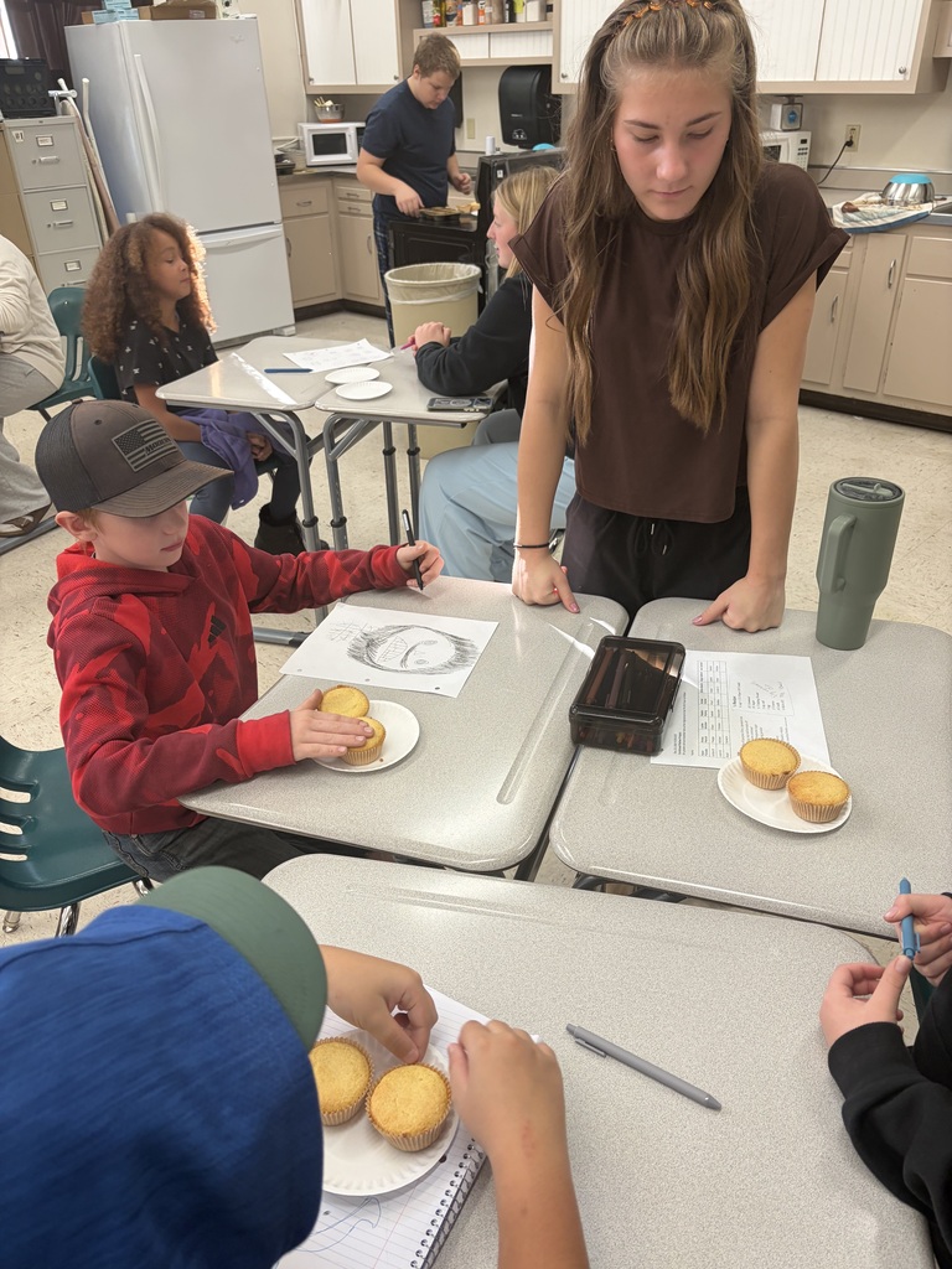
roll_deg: +2.4
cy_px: 634
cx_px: 476
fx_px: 953
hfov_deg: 53.1
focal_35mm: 26
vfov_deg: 67.3
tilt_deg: -29.7
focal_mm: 5.96
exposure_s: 1/60
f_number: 1.6
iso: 64
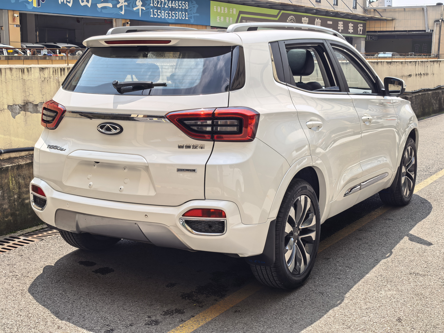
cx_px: 222
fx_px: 616
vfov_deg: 30.3
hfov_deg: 39.7
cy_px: 166
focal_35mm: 48
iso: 50
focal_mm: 6.98
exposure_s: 1/4505
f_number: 2
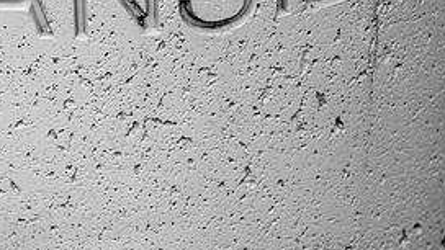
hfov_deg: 8.0
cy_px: 1
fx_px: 3162
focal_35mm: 268
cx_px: 77
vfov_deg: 4.5
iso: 400
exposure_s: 1/1250
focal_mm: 120
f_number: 4
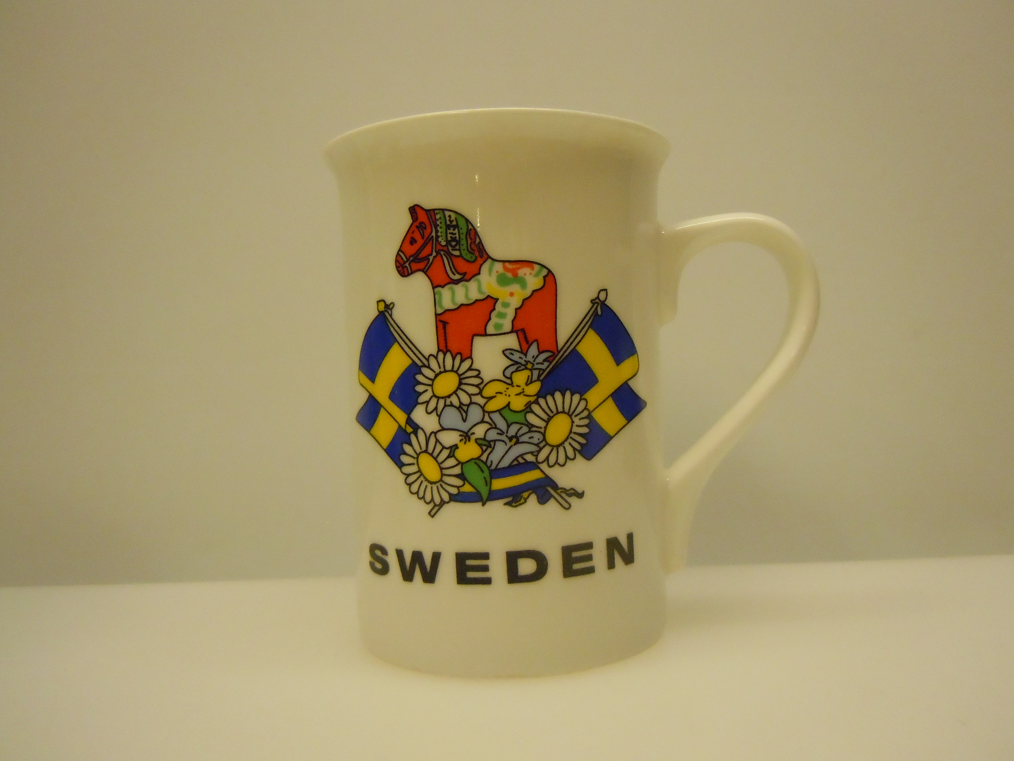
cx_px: 507
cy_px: 380
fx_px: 879
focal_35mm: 30
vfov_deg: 46.8
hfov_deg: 60.0
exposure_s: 1/125
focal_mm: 5.4
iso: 800
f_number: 3.5
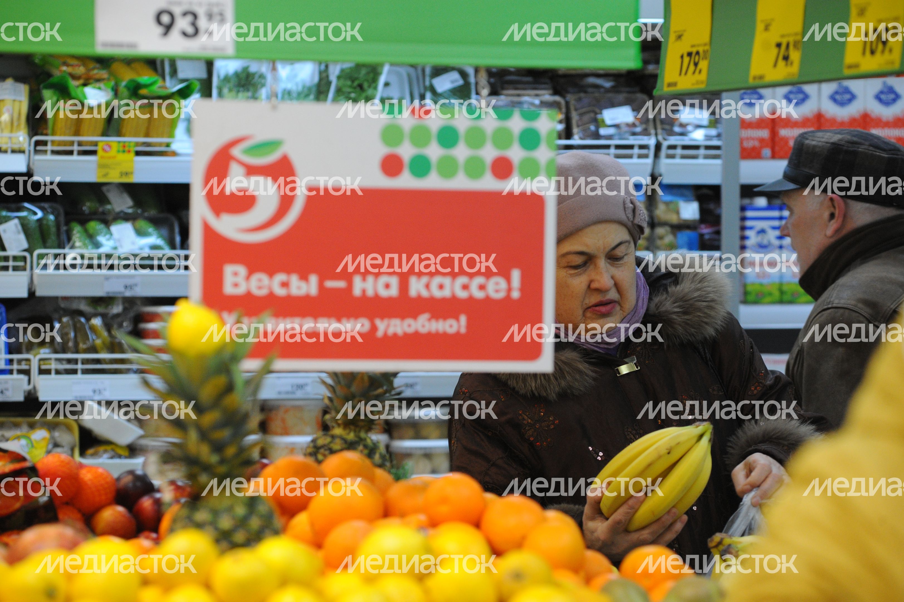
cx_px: 452
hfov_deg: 15.2
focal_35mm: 135
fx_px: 3388
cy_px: 301
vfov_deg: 10.1
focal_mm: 135
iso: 2500
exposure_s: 1/250
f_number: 5.6
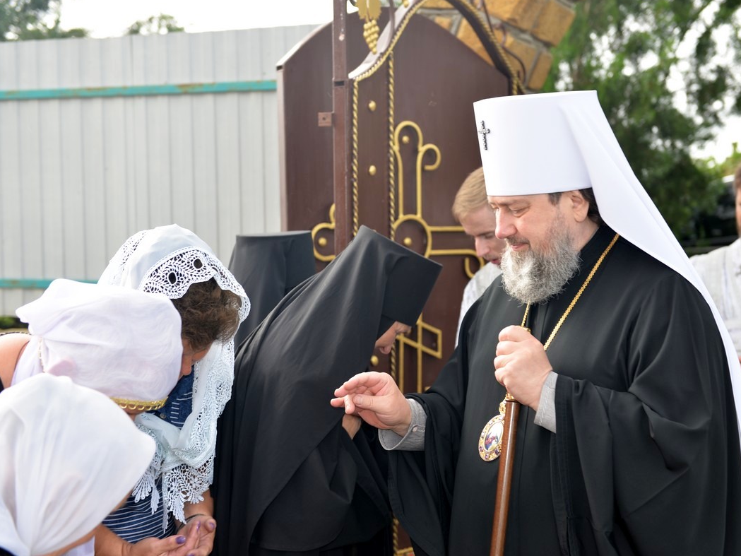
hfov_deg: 34.9
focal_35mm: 55
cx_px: 421
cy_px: 274
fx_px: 1177
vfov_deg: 26.6
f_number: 3.5
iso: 110
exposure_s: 1/200
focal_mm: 50
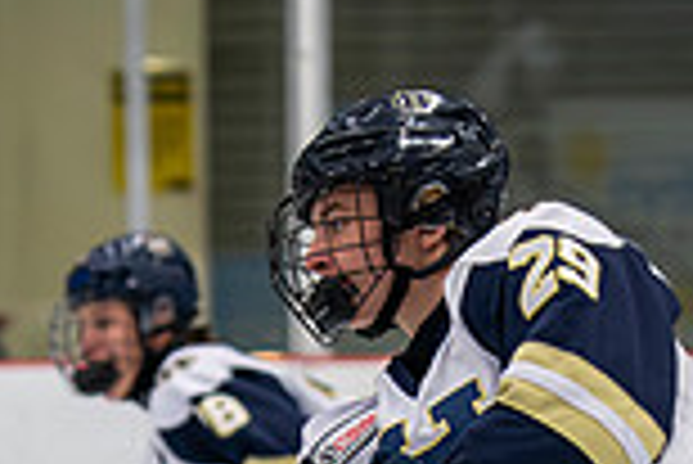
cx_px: 387
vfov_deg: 2.5
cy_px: 973
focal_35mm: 548
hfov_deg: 3.8
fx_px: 10559
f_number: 3.2
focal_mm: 100
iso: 2000
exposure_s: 1/640
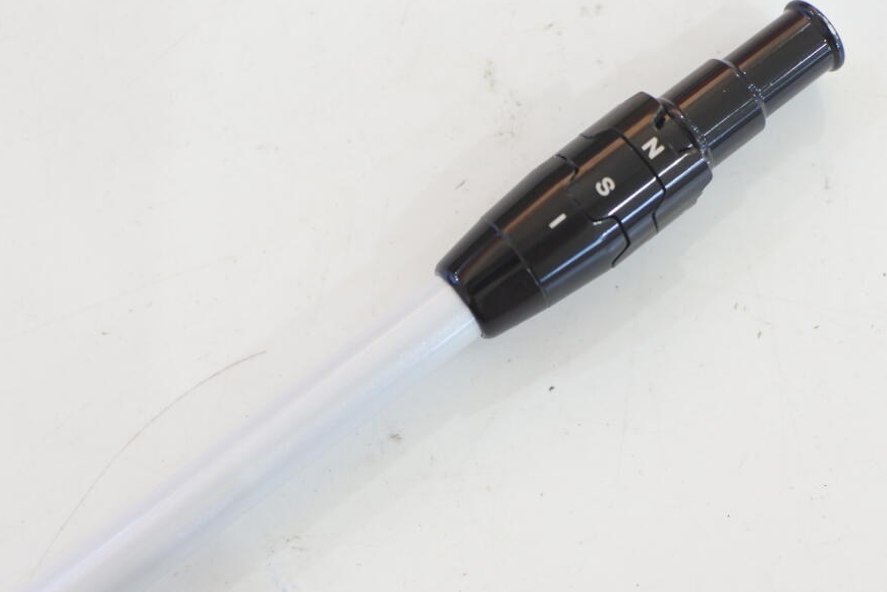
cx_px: 437
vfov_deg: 25.1
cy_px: 280
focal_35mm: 54
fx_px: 1331
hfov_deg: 36.9
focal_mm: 18.5
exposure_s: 1/125
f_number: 2.8
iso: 800
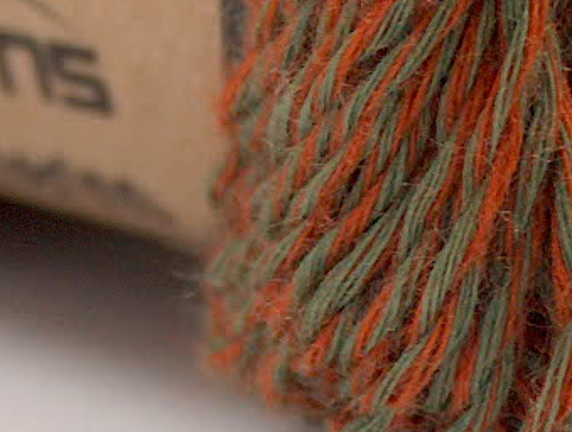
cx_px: 388
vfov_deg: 3.9
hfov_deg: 5.2
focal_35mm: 378
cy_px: -213
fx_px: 6262
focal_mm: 20.29
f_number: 2.9
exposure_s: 1/3.65
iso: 100
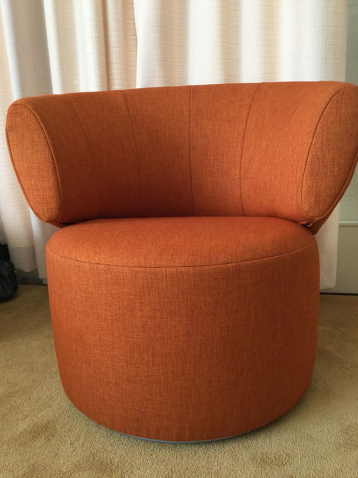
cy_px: 239
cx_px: 179
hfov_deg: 45.4
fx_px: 428
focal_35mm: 31
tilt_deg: -14.4
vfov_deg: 58.4
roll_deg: +2.7
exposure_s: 1/33
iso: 125
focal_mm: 3.3
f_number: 2.4
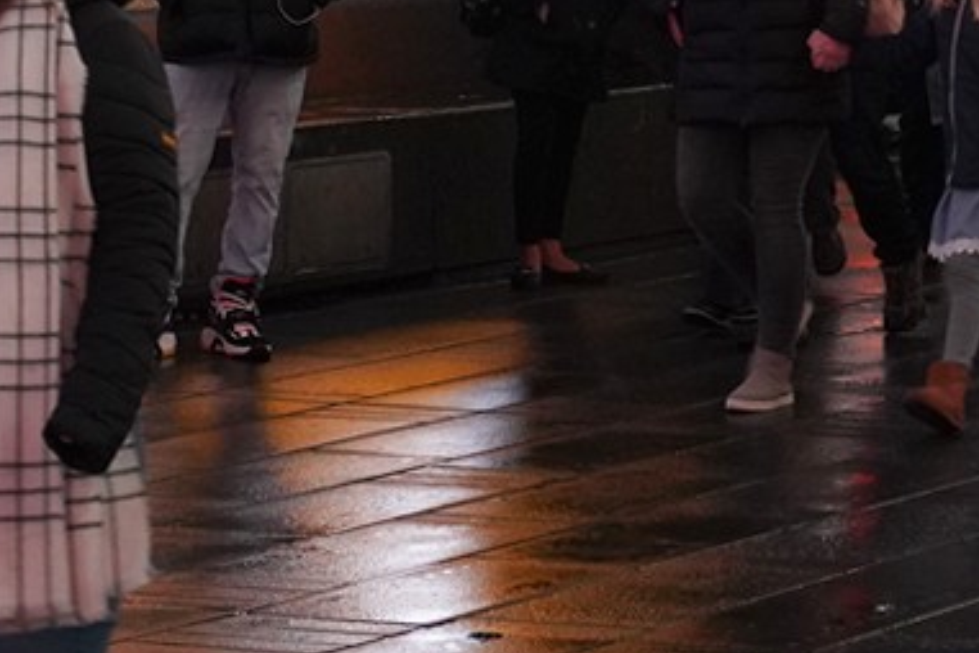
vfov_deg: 6.2
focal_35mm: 215
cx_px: 1149
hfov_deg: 9.5
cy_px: -805
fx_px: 5846
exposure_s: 1/100
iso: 2000
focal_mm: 41
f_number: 13
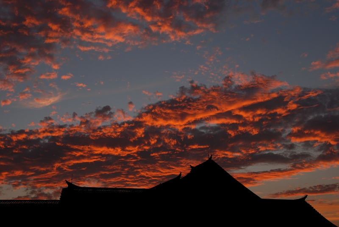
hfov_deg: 33.4
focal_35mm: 60
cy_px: 114
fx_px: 566
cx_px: 170
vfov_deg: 22.7
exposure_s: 1/50
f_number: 8
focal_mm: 40
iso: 100
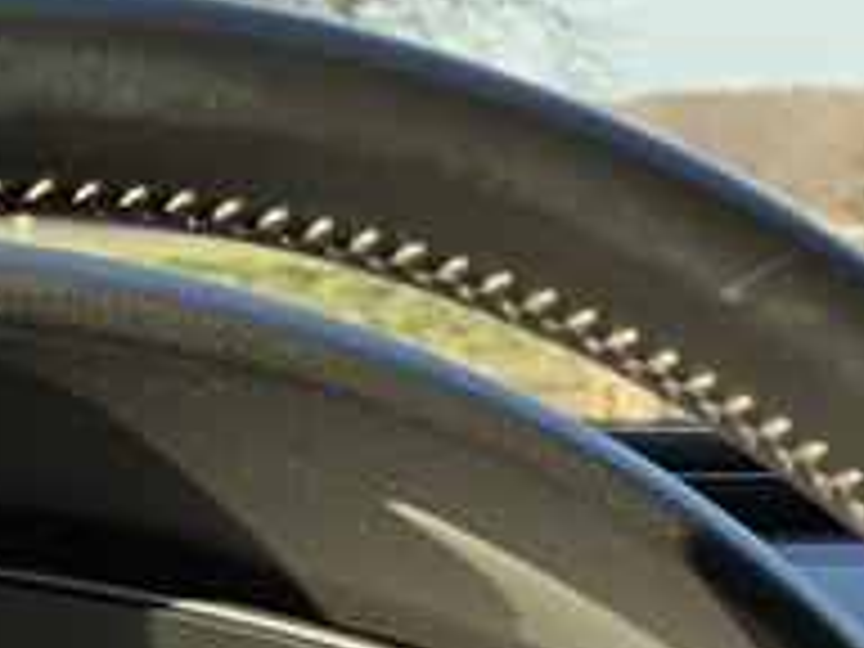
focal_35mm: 273
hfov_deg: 6.9
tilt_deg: -7.9
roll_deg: -2.3
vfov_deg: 5.3
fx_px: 6814
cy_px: 1233
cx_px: 1944
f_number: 2
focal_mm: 6
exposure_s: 1/375
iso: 25
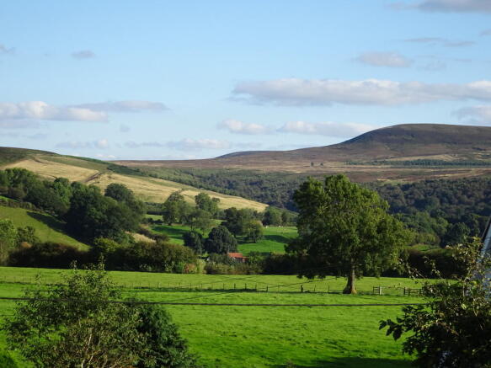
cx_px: 246
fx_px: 1631
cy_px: 184
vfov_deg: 12.9
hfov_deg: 17.1
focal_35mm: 115
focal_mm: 19.68
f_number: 5.6
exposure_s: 1/320
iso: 80
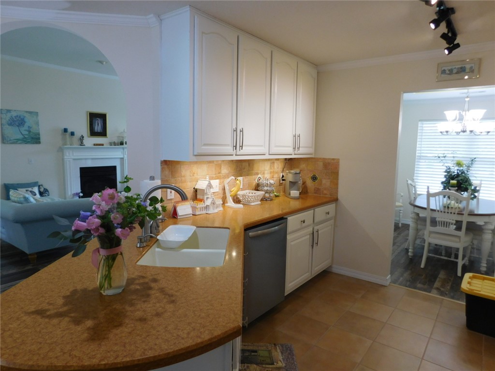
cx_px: 248
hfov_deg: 73.9
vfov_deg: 58.9
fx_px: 329
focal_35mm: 23
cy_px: 186
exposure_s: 1/50
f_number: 3
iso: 125
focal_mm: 4
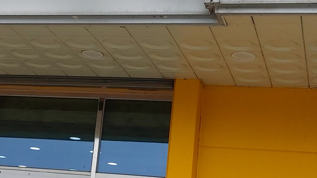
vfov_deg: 13.4
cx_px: 65
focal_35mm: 90
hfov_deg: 23.3
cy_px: 87
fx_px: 756
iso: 50
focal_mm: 4.58
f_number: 2
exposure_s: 1/495
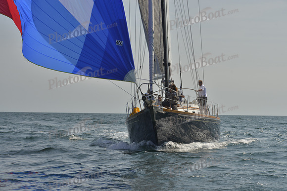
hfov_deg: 23.9
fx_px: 678
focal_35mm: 85
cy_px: 96
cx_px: 144
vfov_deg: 16.1
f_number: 9
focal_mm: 85
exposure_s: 1/800
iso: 400
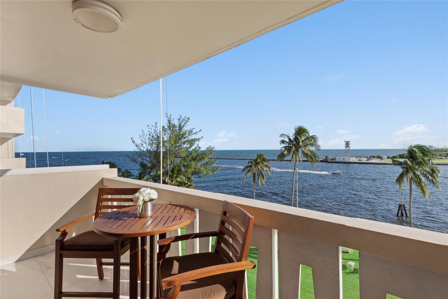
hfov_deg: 96.7
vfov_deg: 73.8
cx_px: 224
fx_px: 199
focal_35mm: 16
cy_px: 150
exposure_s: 1/1600
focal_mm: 16
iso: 250
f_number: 8
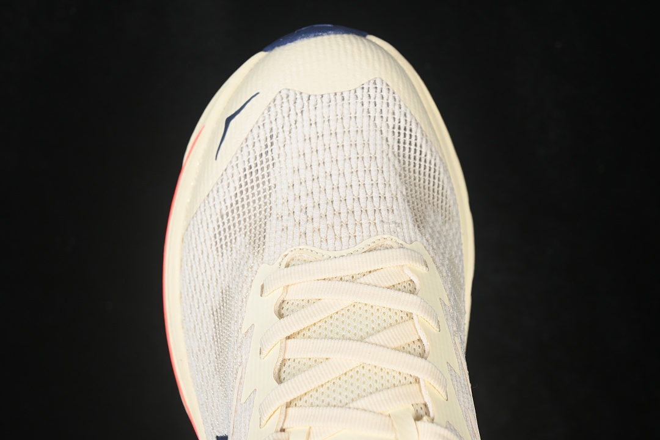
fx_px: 1375
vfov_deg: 18.2
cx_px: 330
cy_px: 220
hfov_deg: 27.0
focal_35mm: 75
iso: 160
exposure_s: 1/80
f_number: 7.1
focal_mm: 50
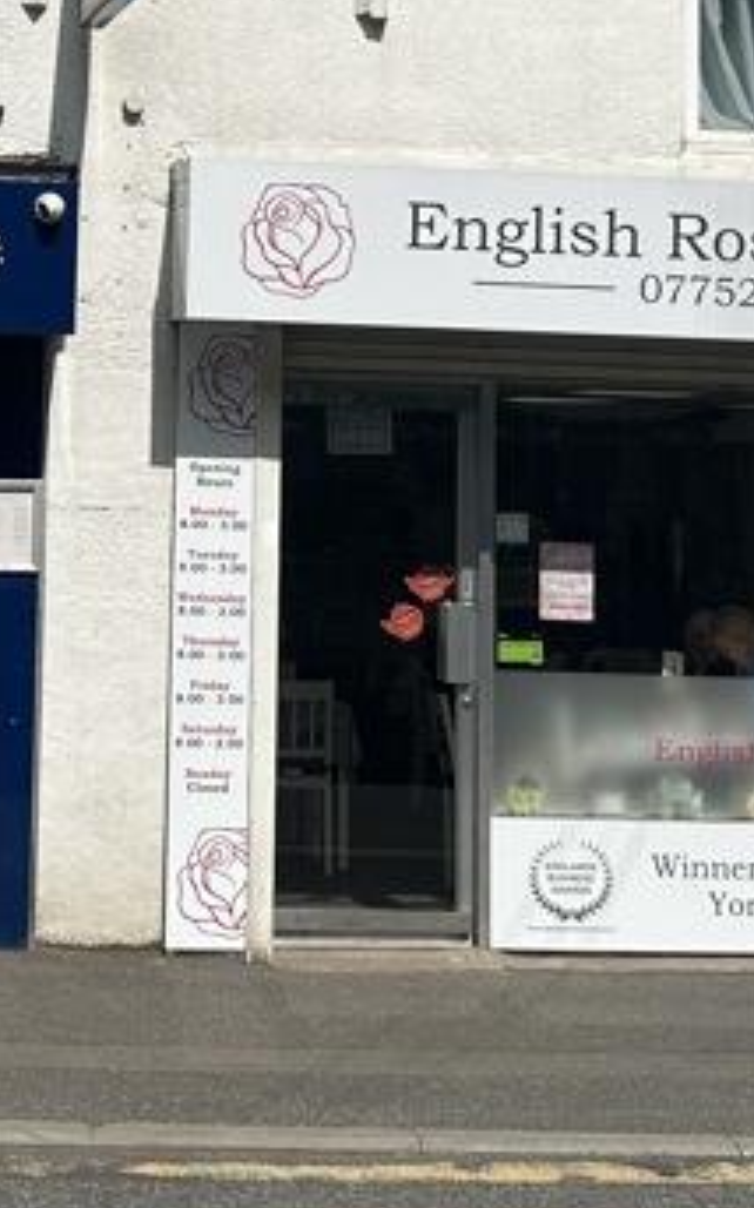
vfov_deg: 26.5
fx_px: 2502
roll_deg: -1.3
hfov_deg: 16.8
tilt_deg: +5.2
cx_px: 42
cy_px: 197
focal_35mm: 76
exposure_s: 1/8929
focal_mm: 6.86
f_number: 1.78
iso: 80
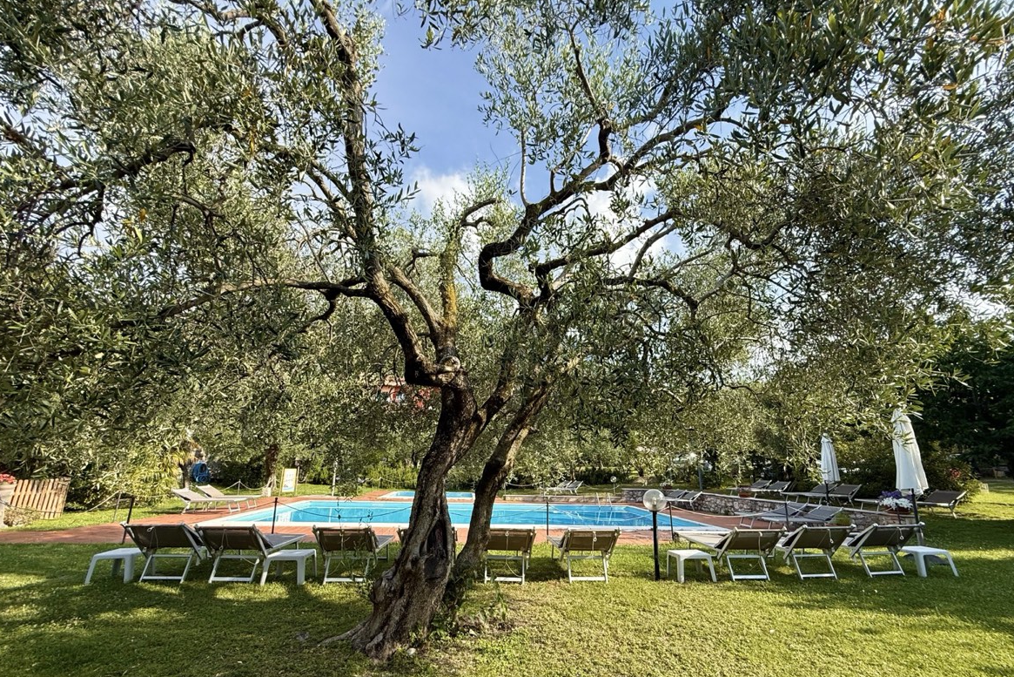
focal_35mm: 15
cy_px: 376
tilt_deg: +13.2
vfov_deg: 77.1
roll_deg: -1.6
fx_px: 423
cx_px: 512
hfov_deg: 100.4
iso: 64
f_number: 2.2
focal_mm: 2.22
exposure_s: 1/942
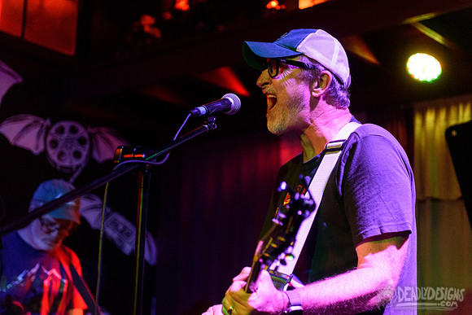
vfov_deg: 19.5
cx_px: 236
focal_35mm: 70
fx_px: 918
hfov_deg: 28.8
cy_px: 158
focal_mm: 70
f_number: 3.2
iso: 3200
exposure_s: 1/80
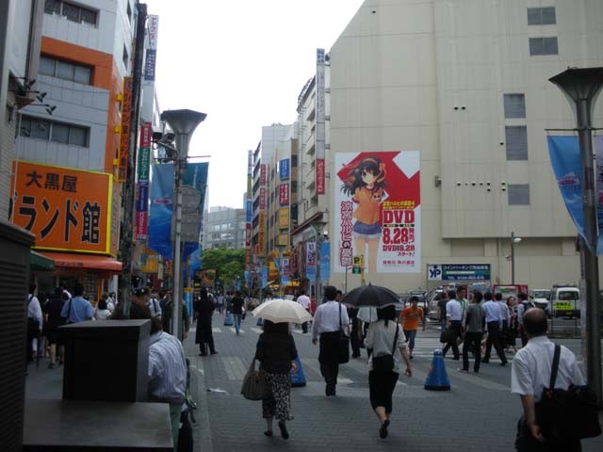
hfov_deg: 51.4
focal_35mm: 36
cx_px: 302
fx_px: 627
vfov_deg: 39.7
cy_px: 226
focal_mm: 6.3
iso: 64
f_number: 3.5
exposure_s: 1/500
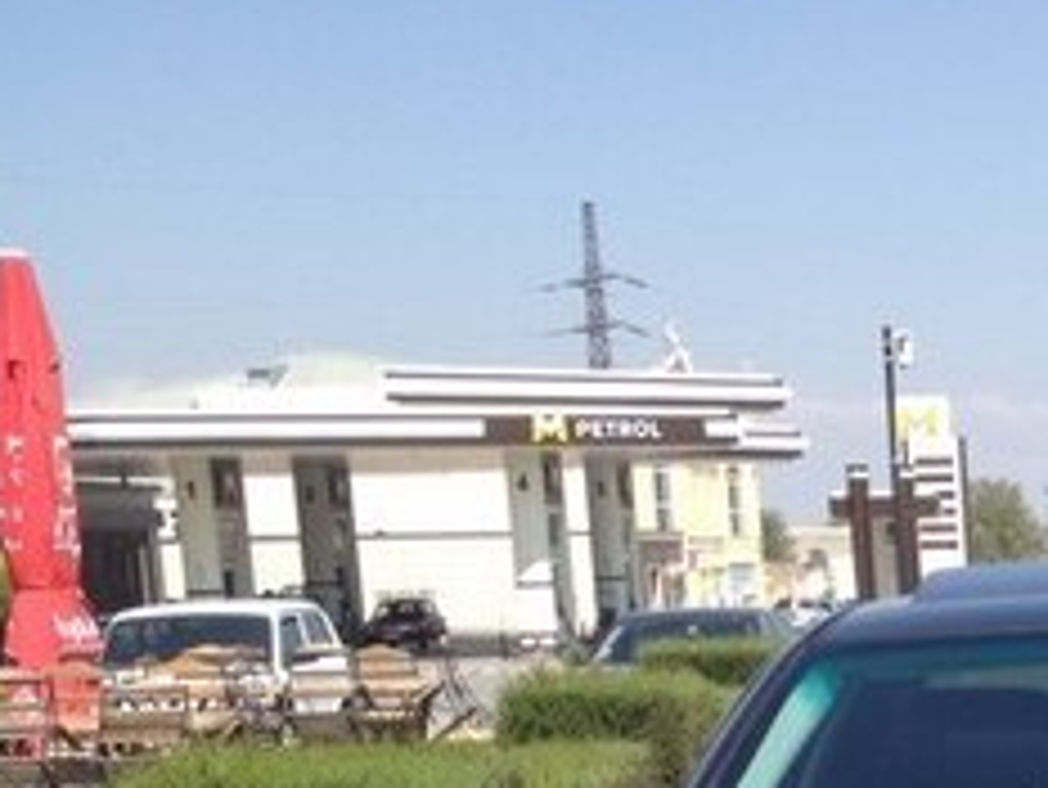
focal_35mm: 99
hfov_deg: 18.1
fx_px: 2999
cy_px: 1092
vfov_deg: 14.2
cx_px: 1457
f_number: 2.4
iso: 50
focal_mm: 4.28
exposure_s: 1/1284
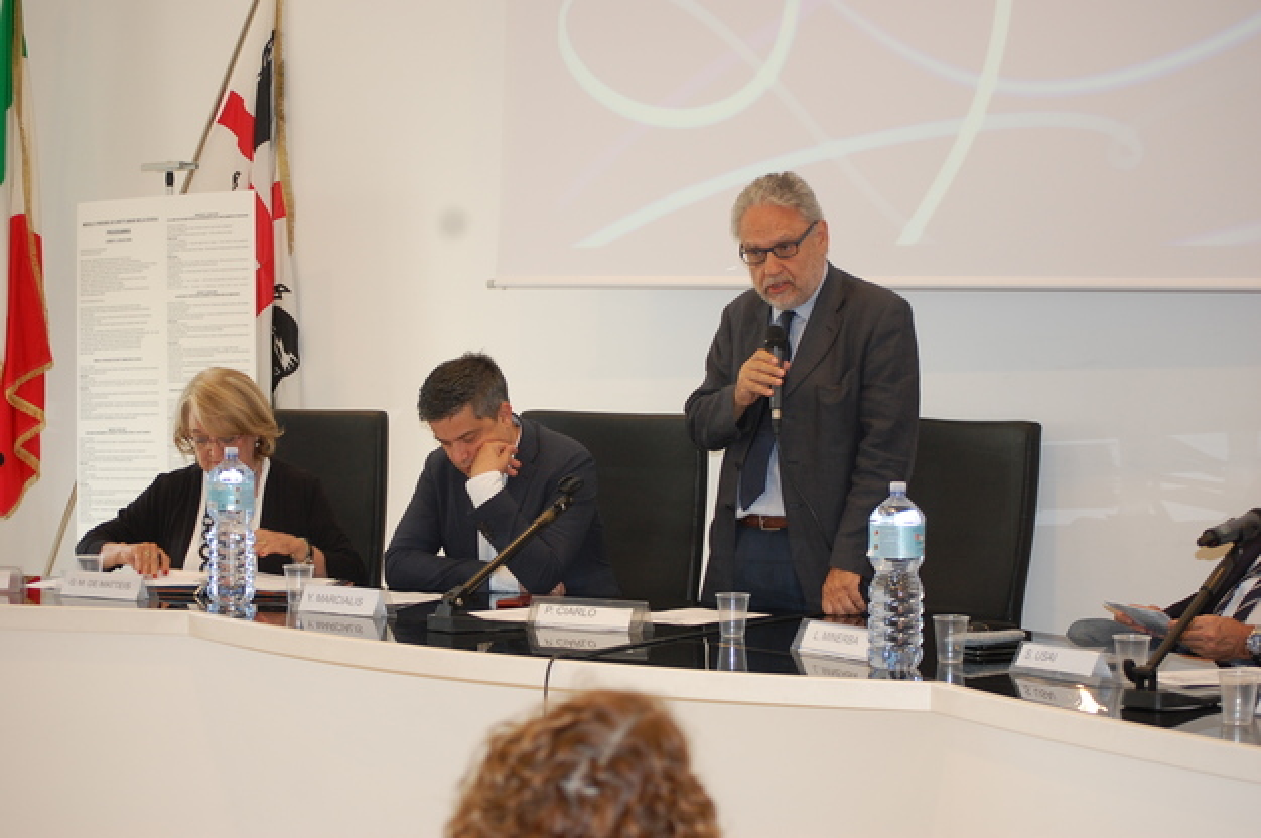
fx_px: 2887
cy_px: 419
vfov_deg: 16.5
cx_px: 630
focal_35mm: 82
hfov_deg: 24.6
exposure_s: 1/60
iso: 400
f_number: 4
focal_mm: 55
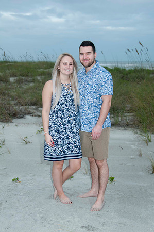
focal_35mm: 48
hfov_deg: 28.0
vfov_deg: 41.2
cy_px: 116
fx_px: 309
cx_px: 77
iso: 100
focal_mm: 32
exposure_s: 1/125
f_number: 5.6
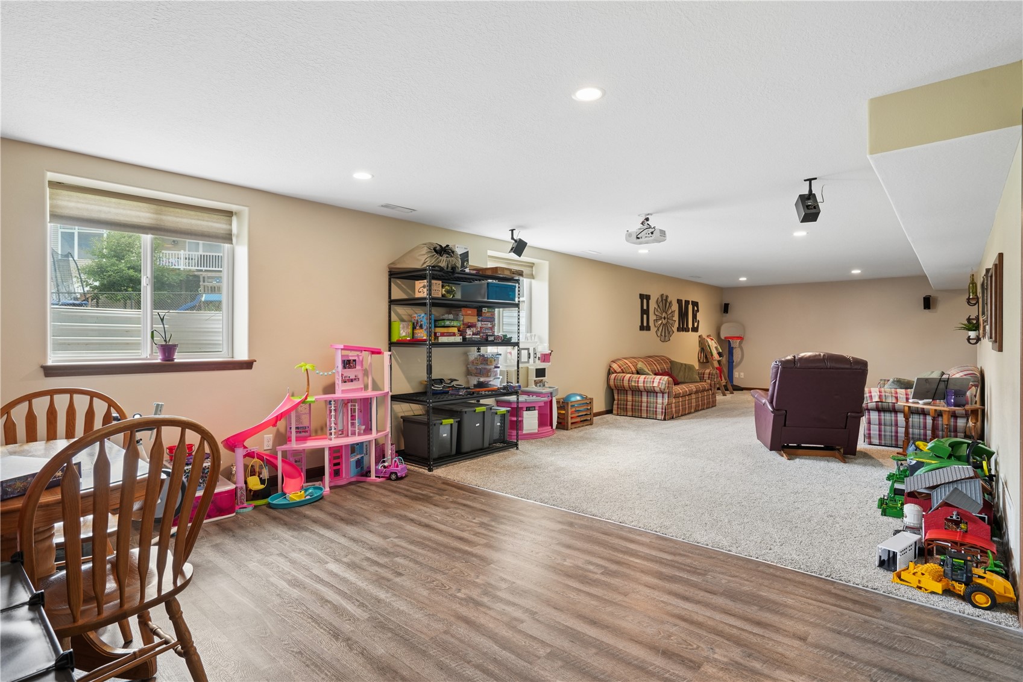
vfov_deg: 67.4
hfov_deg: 90.0
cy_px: 341
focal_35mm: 18
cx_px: 512
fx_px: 511
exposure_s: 1/8
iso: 500
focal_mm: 18
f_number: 9
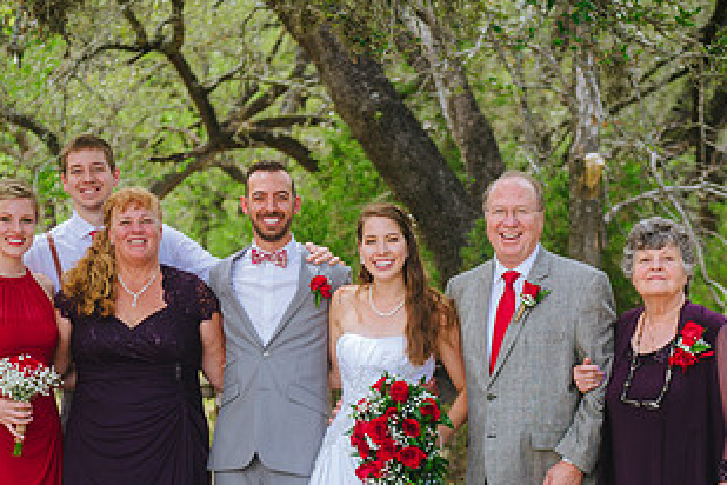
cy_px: 425
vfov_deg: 11.2
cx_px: 351
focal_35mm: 122
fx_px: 2464
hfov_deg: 16.8
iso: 200
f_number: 4
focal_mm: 65
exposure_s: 1/320
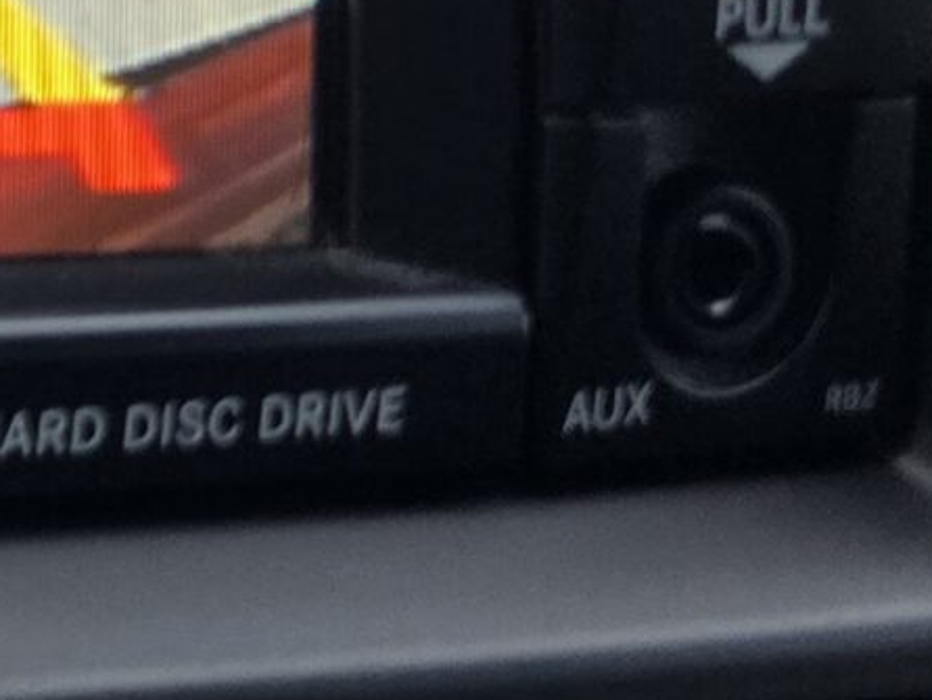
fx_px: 3556
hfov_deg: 11.3
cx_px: -1580
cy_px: -562
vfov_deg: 10.6
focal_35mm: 132
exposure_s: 1/120
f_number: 1.7
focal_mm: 6.3
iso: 160
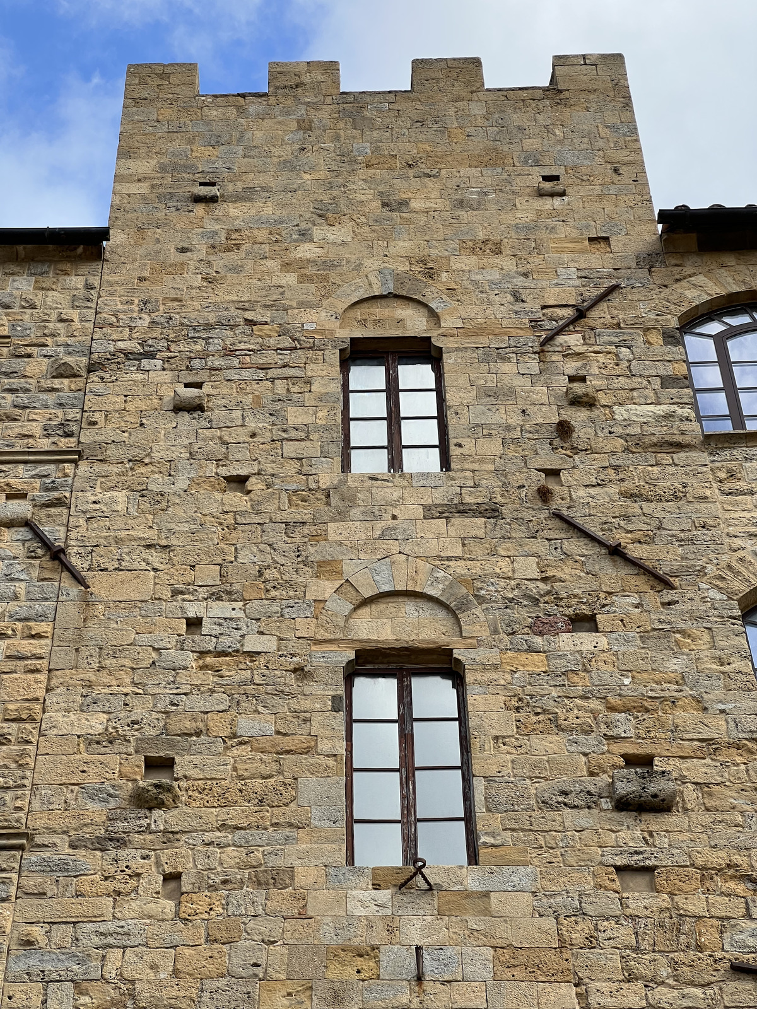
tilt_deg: +51.4
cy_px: 504
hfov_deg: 19.1
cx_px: 378
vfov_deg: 25.3
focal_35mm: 77
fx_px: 2245
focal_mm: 9
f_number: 2.8
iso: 32
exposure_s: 1/657
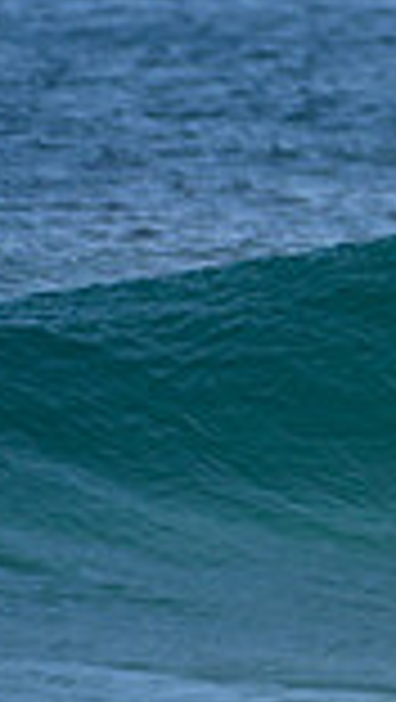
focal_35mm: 2679
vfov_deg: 0.8
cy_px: 271
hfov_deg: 0.5
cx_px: 1285
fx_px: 49902
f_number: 5.6
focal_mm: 500
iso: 160
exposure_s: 1/2000
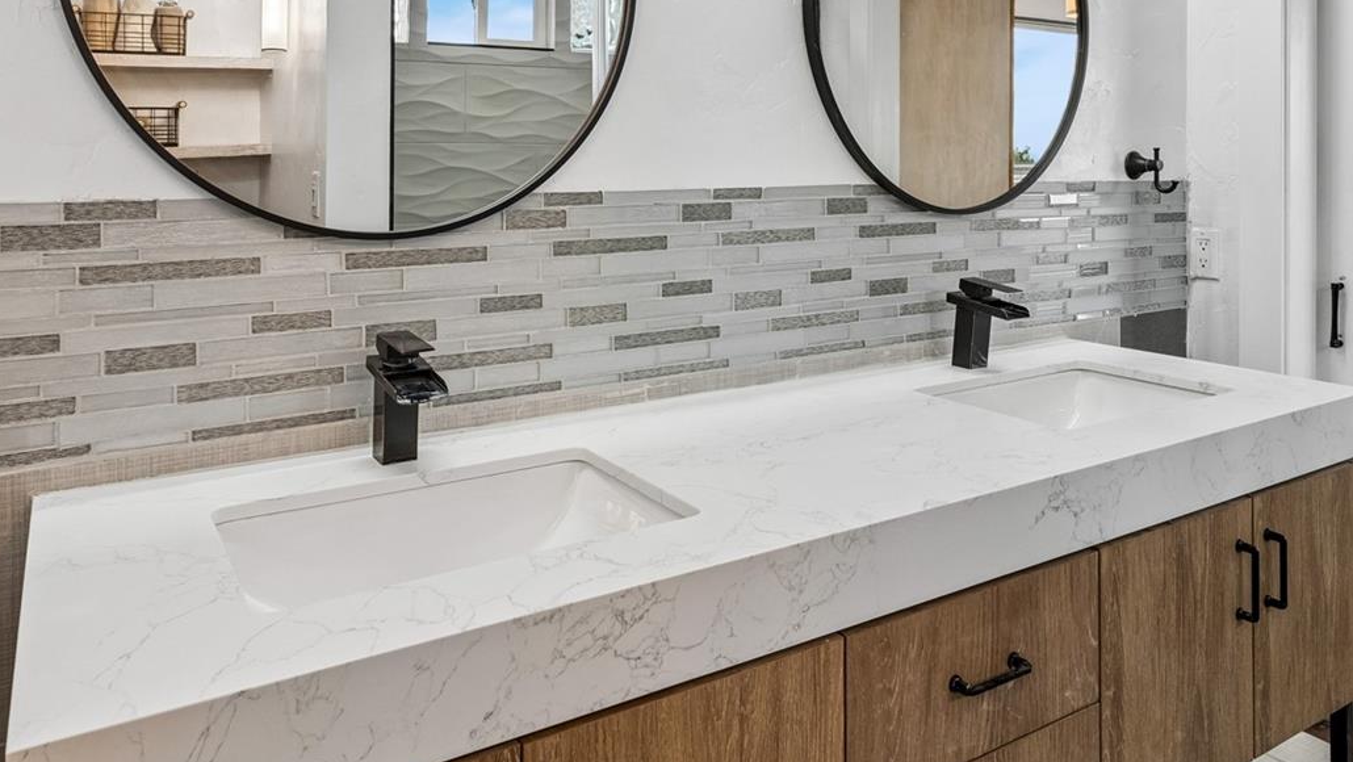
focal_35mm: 28
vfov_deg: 40.2
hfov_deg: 67.9
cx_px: 653
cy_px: 180
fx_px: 1005
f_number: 8
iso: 400
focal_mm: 17
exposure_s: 1/40
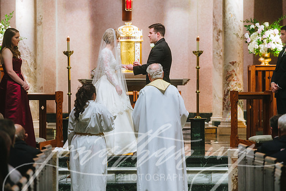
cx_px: 143
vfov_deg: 6.9
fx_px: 1589
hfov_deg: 10.3
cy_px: 96
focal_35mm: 200
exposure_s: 1/160
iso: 1600
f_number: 2.8
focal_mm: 200
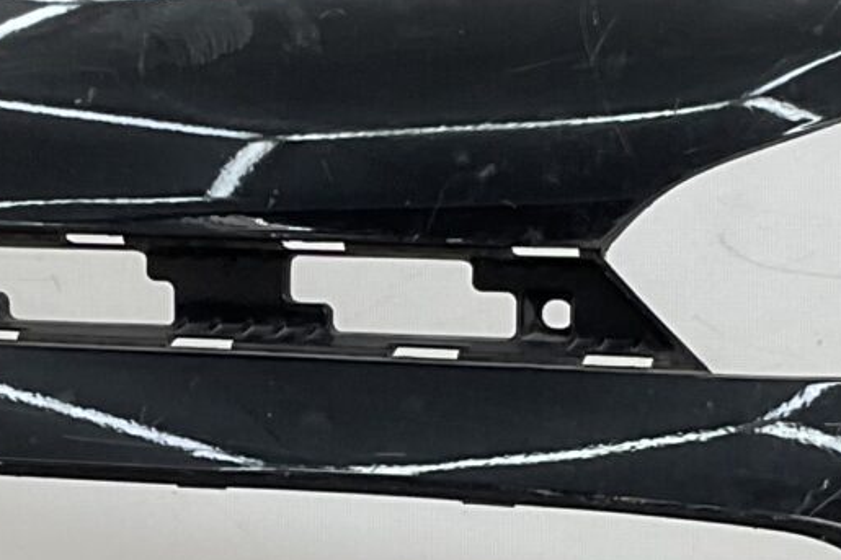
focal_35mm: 150
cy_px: 529
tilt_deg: -9.0
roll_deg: -2.3
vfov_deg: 9.1
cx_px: 367
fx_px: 3503
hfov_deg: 13.7
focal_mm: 3
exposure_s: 1/128
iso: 16
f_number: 1.8
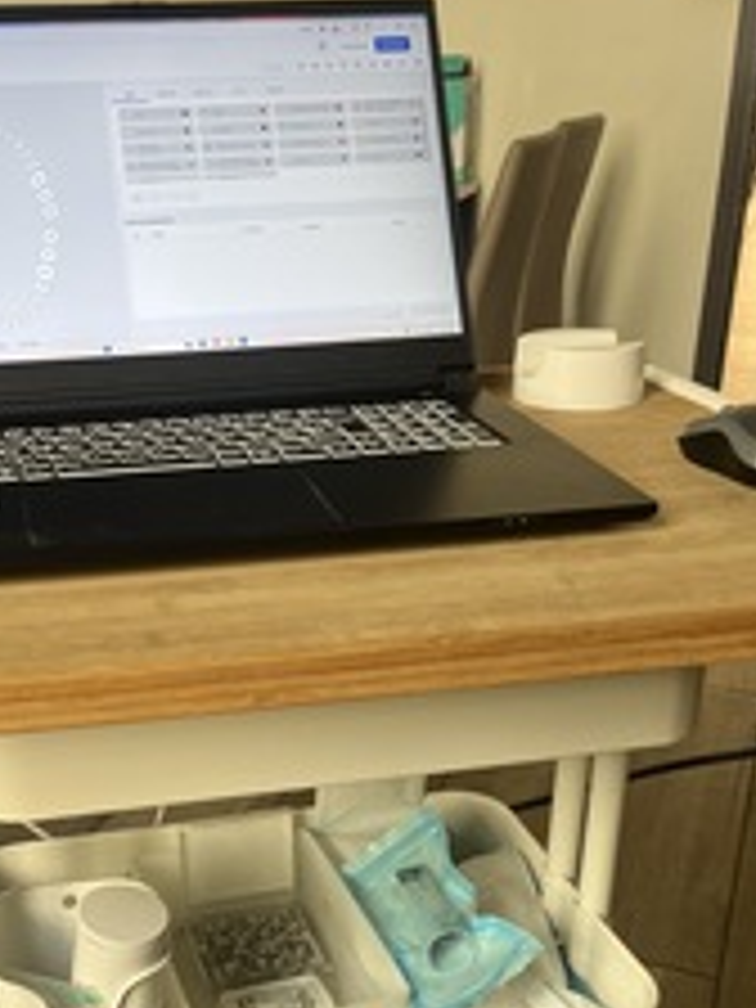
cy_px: 731
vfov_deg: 41.1
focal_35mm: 45
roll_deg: +1.8
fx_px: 1310
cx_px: 216
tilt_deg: -26.8
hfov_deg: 31.8
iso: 125
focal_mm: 5.1
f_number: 1.6
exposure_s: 1/100
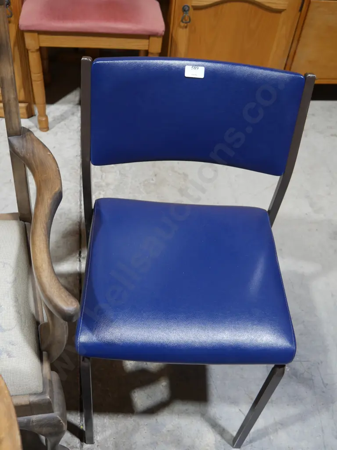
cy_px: 225
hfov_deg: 37.7
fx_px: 493
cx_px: 168
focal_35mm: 38
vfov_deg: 49.0
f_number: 4.1
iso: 400
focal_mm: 19
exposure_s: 1/60
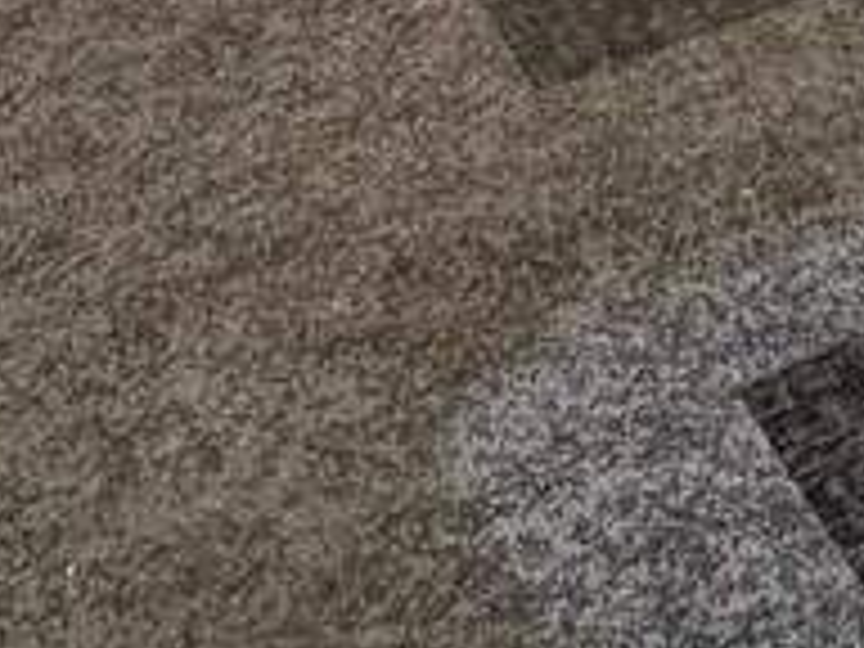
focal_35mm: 105
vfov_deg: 11.8
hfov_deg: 16.1
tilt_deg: -17.1
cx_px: 1512
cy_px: -837
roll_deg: -0.8
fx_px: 2621
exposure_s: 1/75
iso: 320
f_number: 2.2
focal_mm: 2.22
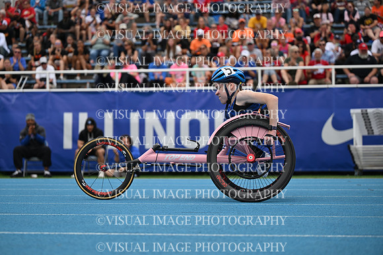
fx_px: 841
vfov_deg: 17.3
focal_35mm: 79
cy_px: 128
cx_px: 192
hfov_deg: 25.7
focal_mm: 79
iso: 250
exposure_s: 1/3200
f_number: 2.8
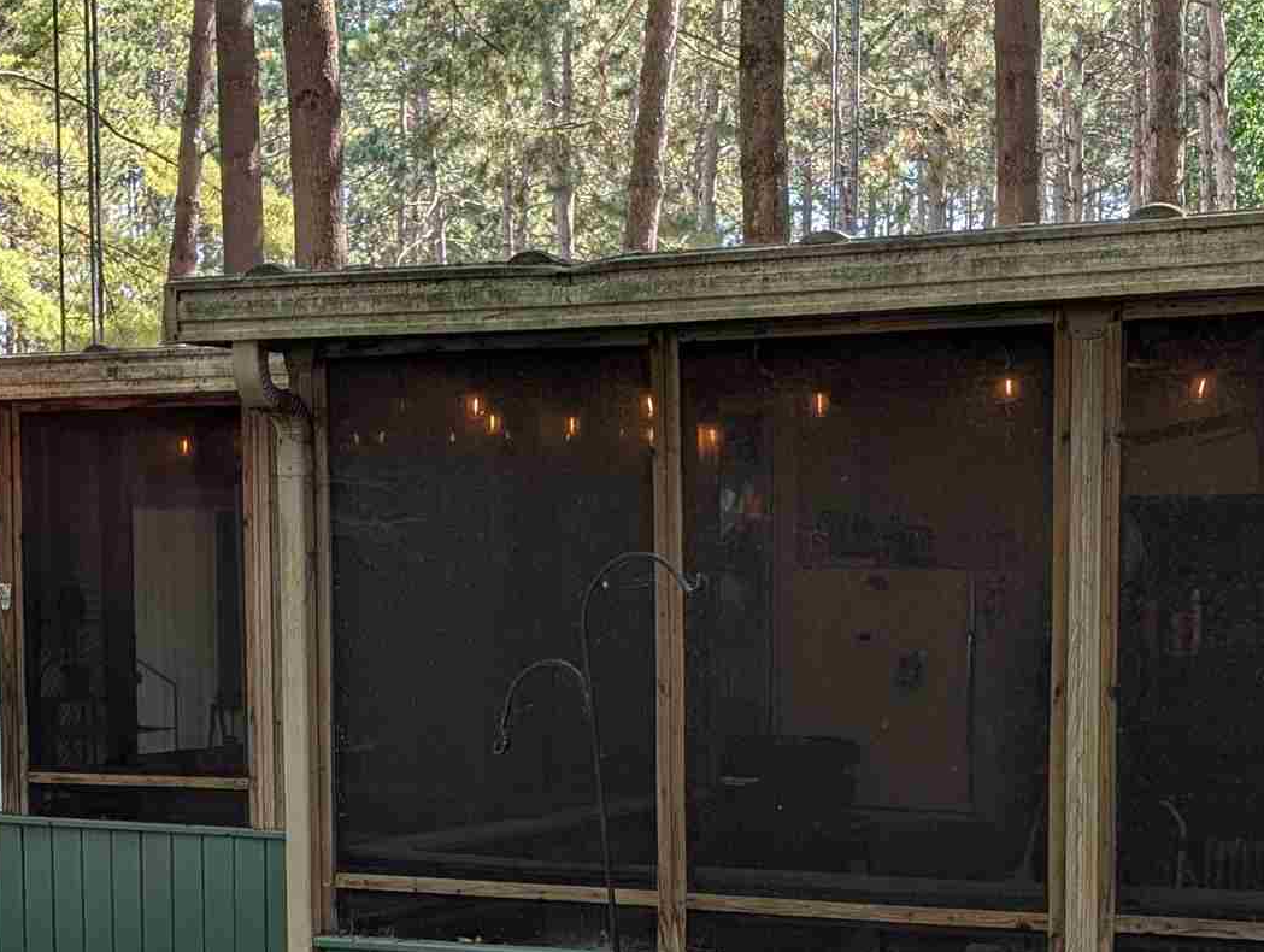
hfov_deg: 27.7
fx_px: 2560
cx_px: 766
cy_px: 764
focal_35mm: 70
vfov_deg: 20.8
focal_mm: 6.9
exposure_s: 1/196
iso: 21
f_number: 1.68
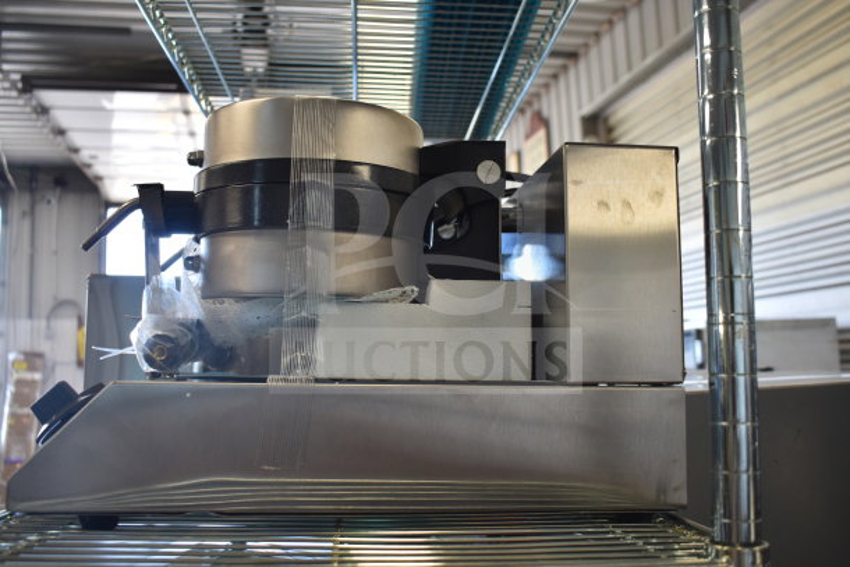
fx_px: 779
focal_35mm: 33
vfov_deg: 40.0
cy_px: 284
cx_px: 425
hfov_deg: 57.2
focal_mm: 22
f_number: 3.8
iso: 200
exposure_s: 1/50
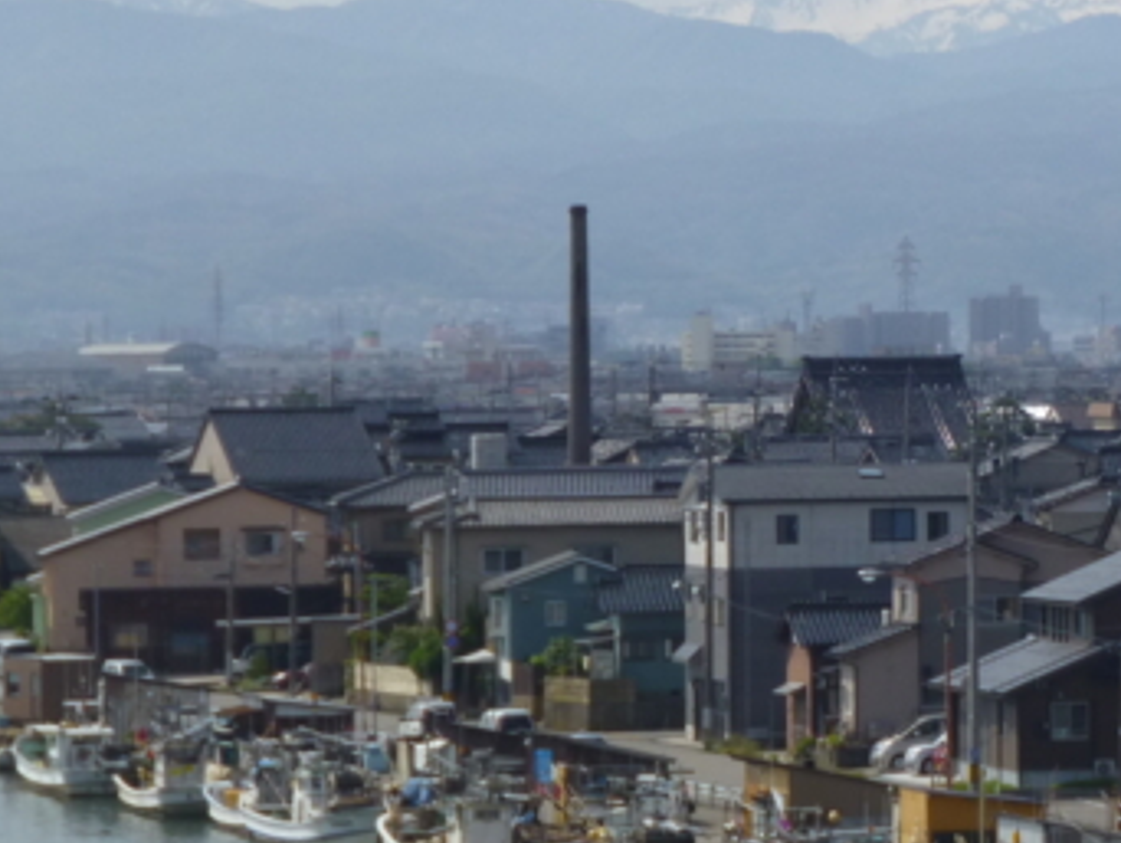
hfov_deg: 6.9
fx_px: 9236
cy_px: 226
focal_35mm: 285
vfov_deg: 5.2
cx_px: 1111
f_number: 5.4
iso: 100
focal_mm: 21.8
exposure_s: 1/800
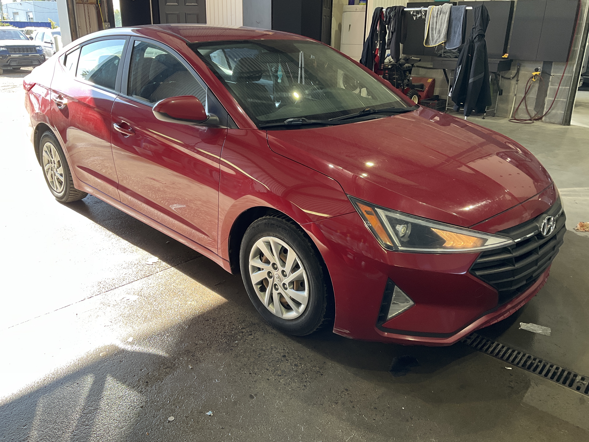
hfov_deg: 61.7
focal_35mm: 29
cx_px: 294
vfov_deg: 48.2
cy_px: 221
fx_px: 493
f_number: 1.8
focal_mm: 3
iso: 40
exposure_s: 1/122
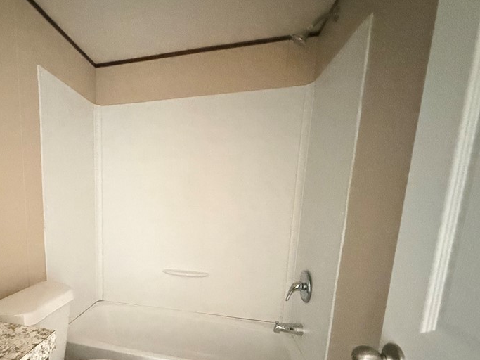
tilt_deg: -9.0
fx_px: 291
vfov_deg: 61.7
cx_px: 131
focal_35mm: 21
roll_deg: -0.5
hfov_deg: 74.4
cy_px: 244
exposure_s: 1/25
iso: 3200
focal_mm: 2.22
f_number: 2.2
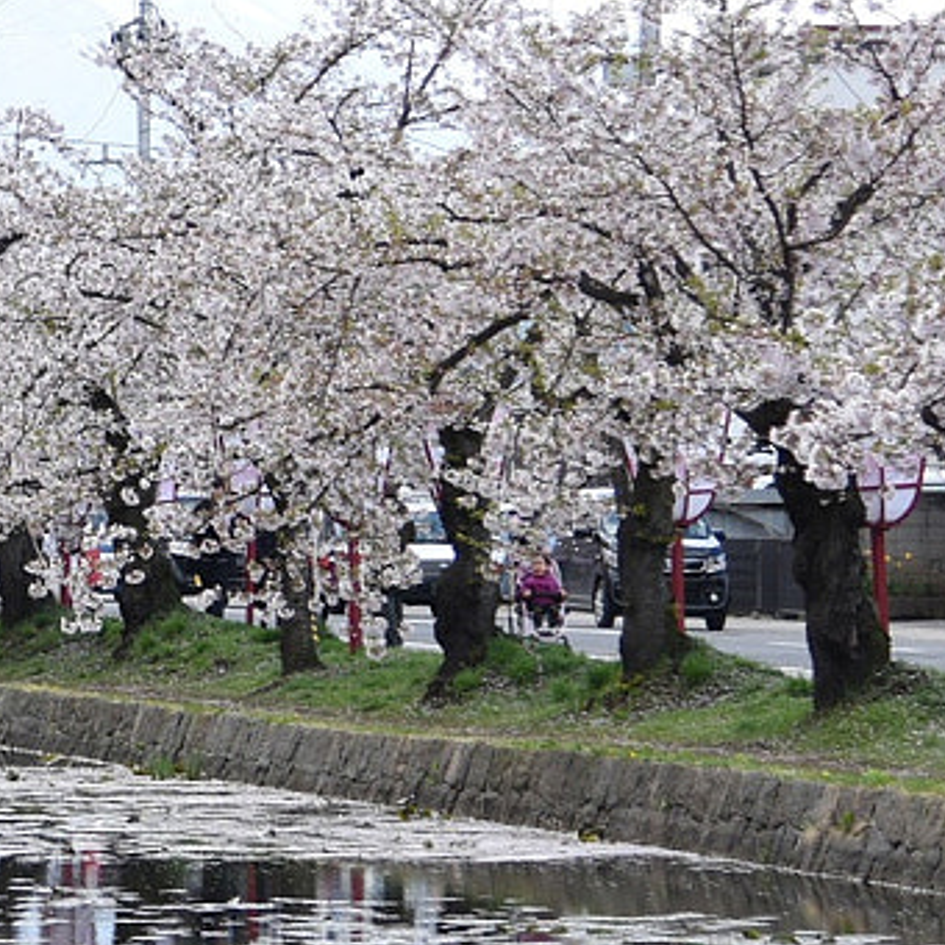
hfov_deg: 7.8
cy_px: 182
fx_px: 6795
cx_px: -506
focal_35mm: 220
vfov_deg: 7.9
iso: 160
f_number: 4
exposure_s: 1/500
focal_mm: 55
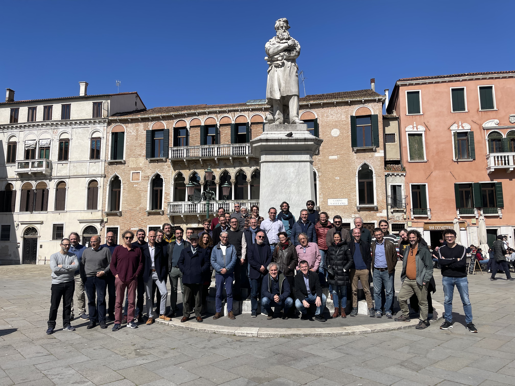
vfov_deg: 54.9
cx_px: 258
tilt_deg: +6.4
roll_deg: +0.7
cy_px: 193
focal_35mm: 25
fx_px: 372
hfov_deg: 69.4
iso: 32
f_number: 1.6
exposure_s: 1/4902
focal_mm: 5.1
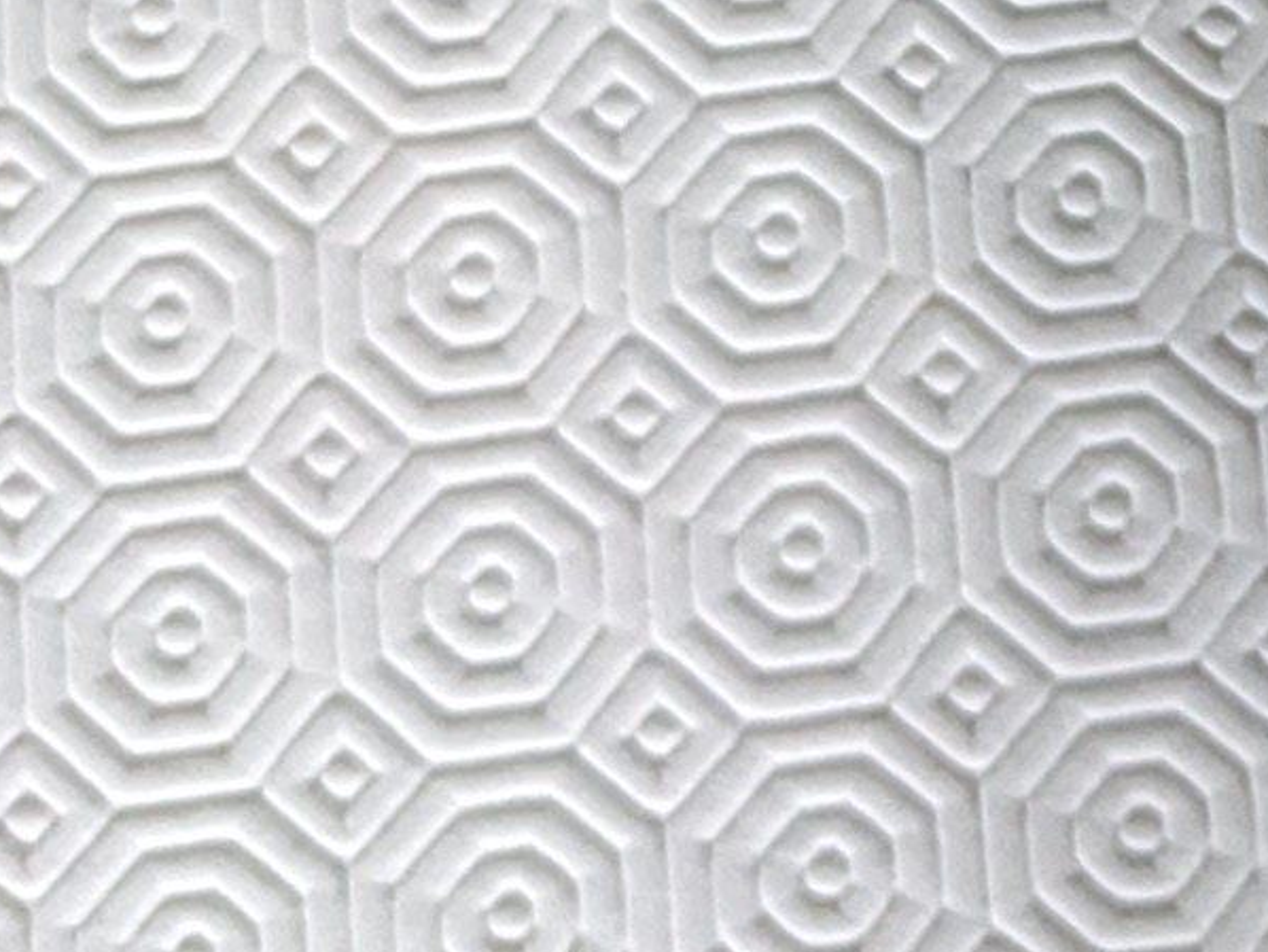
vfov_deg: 11.5
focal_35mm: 117
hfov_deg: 15.8
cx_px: 1754
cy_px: -874
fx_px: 4287
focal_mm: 4.38
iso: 1062
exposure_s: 1/1675
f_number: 1.73
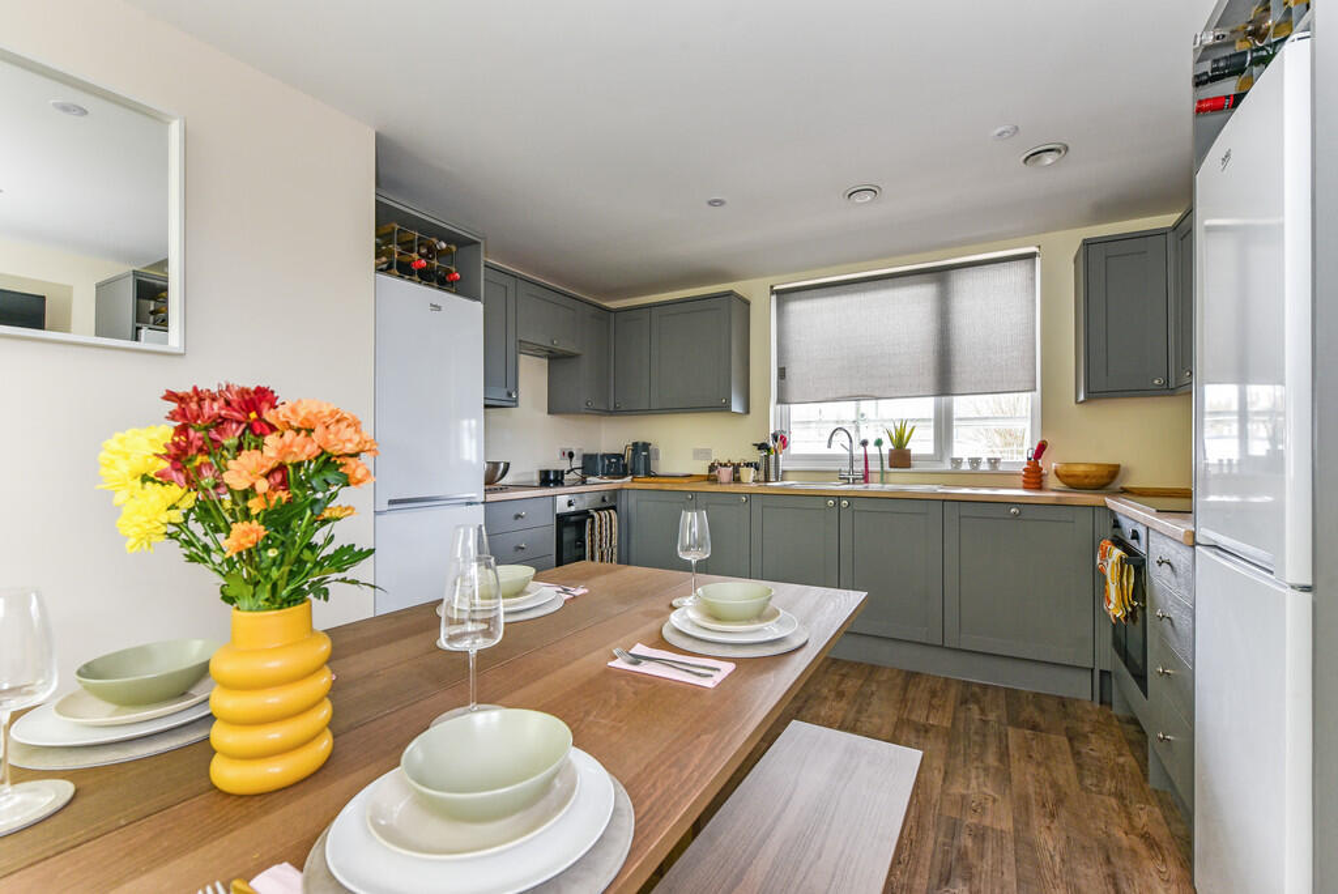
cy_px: 447
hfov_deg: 100.4
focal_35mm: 15
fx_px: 558
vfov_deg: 77.4
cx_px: 669
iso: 400
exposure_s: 1/4
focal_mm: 15
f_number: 8
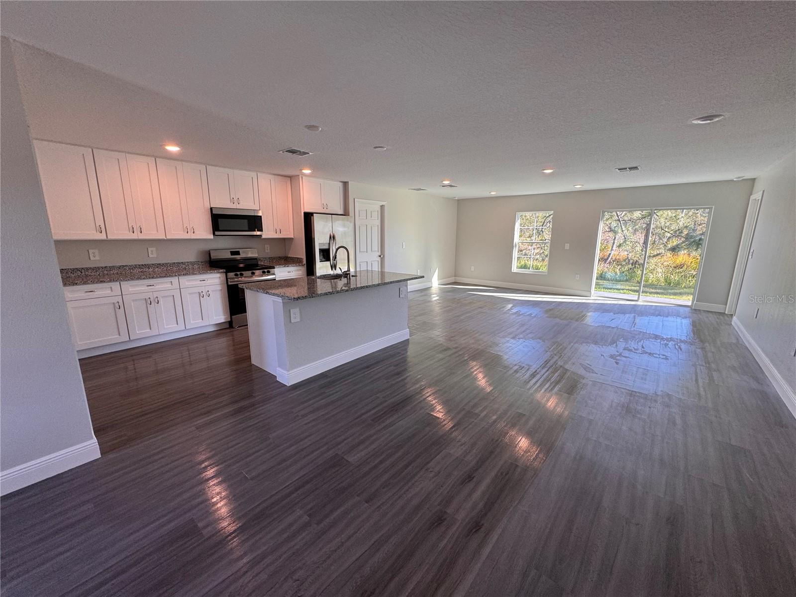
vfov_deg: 85.7
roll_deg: -0.3
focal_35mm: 14
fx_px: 322
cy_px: 298
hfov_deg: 102.1
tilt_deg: -12.3
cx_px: 398
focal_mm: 2.22
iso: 100
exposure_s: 1/120
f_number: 2.2
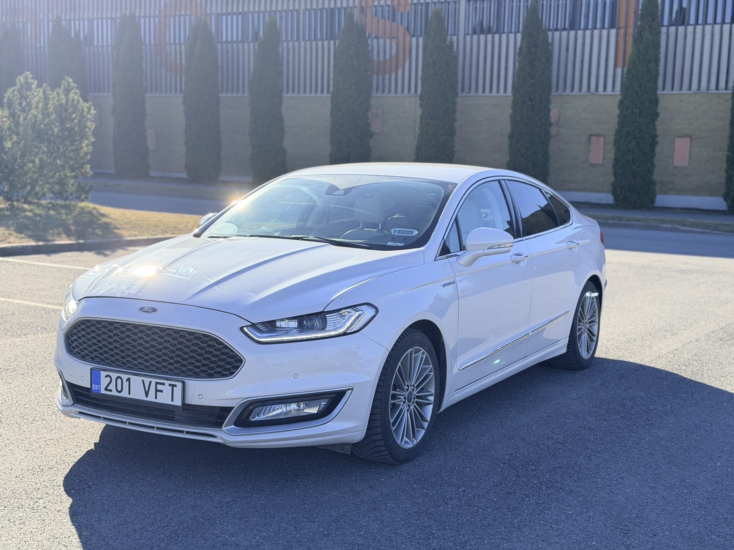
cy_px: 275
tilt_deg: -6.6
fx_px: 1018
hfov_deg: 39.7
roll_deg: -1.5
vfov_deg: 30.3
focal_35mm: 48
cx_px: 367
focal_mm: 6.76
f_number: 1.78
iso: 100
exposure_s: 1/4098
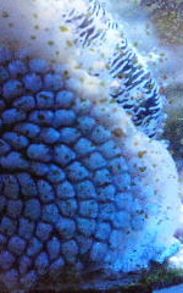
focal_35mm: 140
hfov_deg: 9.3
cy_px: 120
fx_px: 1117
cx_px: -4
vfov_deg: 14.9
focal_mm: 50
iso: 12800
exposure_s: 1/80
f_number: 9
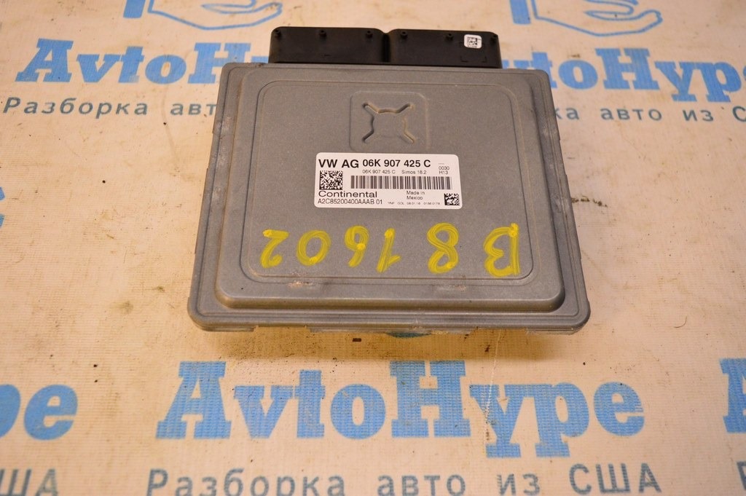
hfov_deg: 57.3
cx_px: 373
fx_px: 683
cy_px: 248
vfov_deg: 39.9
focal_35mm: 33
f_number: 4
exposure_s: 1/500
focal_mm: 22
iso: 1600
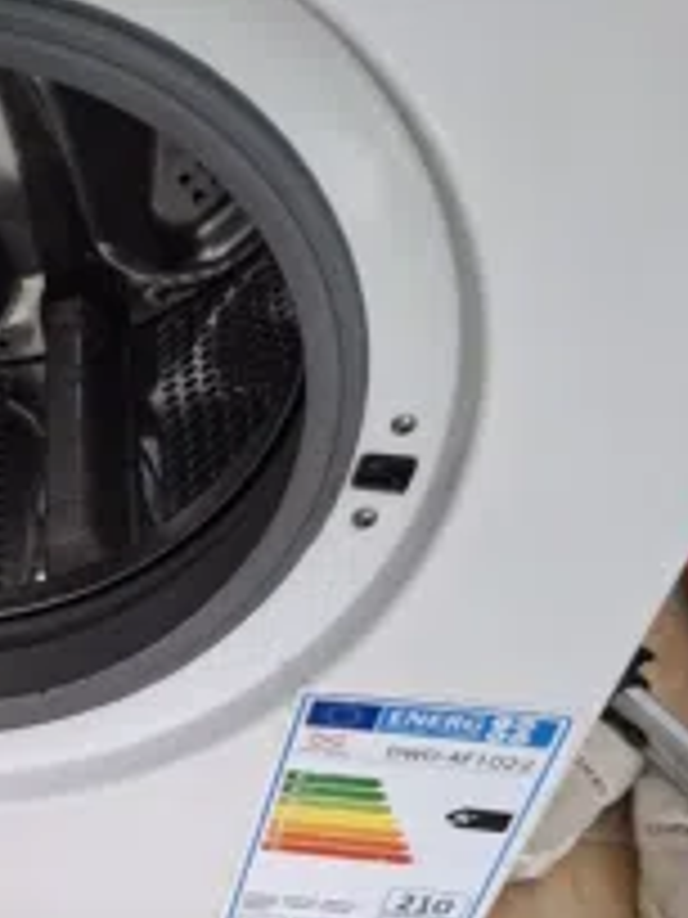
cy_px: 790
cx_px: -184
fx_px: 1590
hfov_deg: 22.1
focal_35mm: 60
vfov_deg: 31.0
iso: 400
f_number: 1.8
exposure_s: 1/25
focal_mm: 5.54
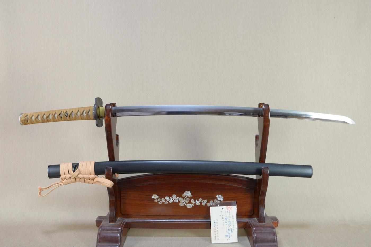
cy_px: 124
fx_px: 309
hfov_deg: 62.0
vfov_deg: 43.5
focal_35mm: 30
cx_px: 186
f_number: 11
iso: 400
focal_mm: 20
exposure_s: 1/1.6
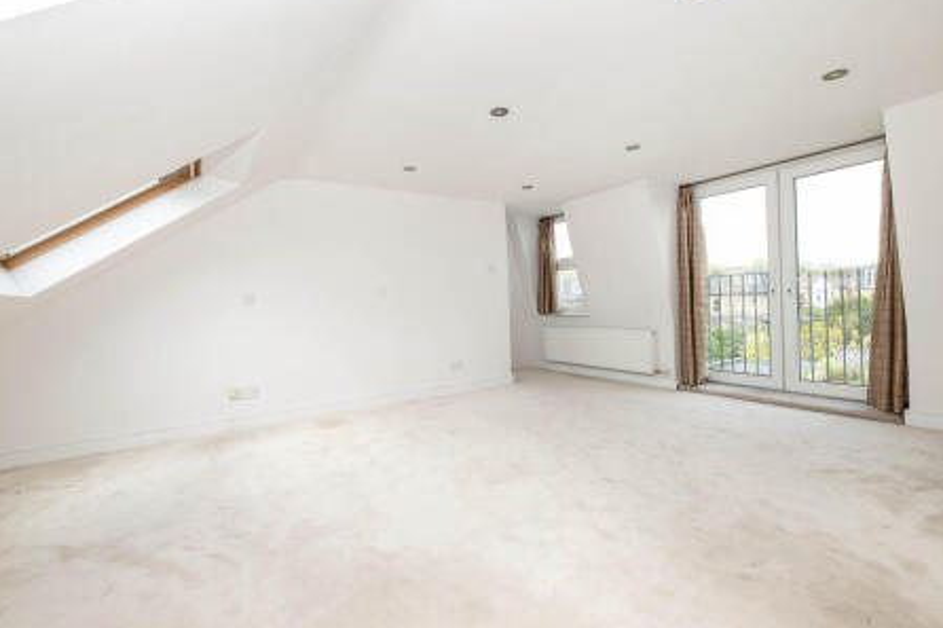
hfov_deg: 96.8
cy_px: 306
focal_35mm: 16
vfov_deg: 73.7
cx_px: 467
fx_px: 419
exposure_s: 1/100
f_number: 5.6
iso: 320
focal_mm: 10
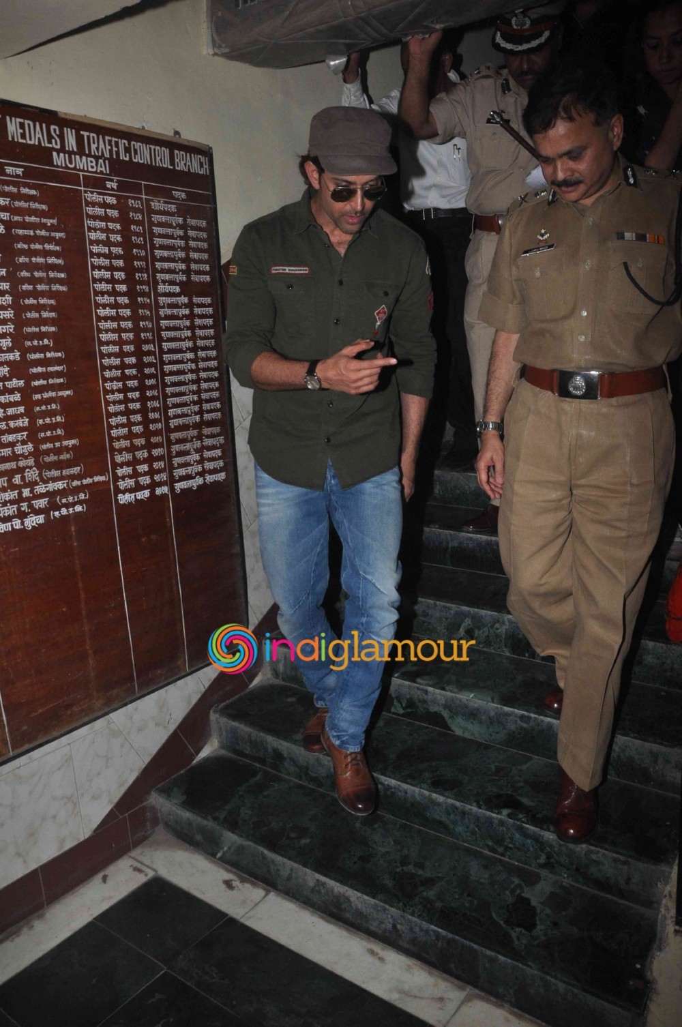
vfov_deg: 67.4
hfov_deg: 47.8
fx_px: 769
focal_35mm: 27
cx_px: 341
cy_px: 514
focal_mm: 18
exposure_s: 1/200
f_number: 10
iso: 640
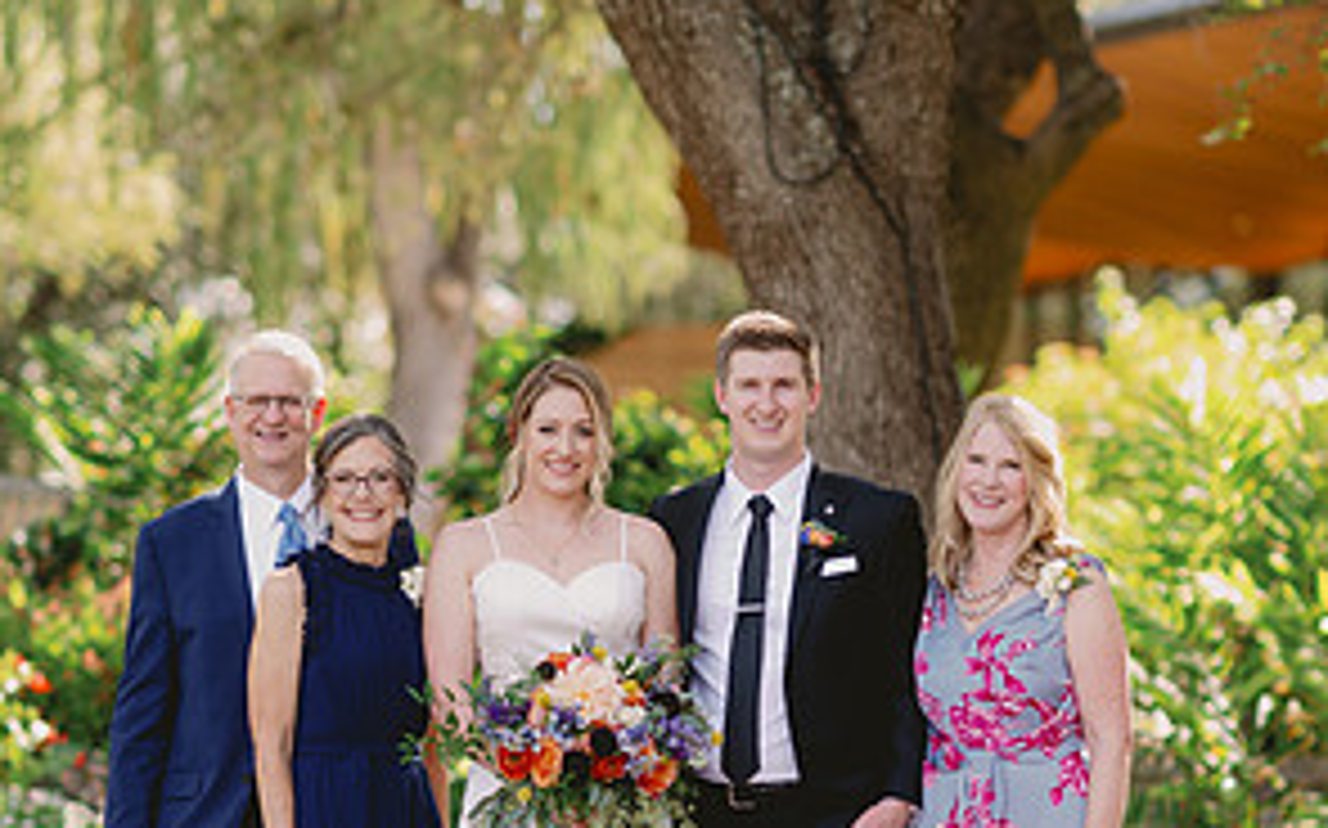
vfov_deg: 9.9
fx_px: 4775
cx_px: 659
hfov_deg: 15.8
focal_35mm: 132
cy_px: 648
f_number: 2
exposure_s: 1/320
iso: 50
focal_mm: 85
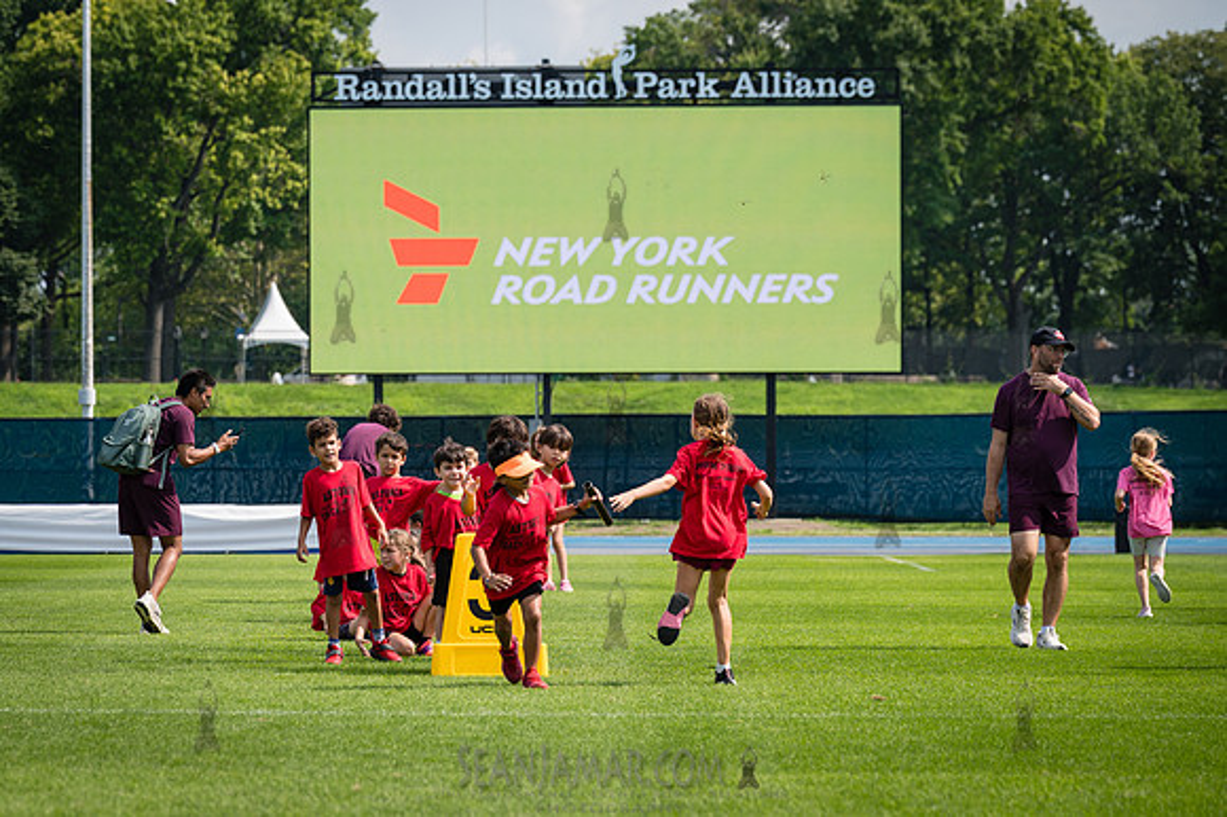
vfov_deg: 8.9
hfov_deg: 13.3
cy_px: 477
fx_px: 5274
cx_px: 494
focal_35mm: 155
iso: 100
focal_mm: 128
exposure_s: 1/500
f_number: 5
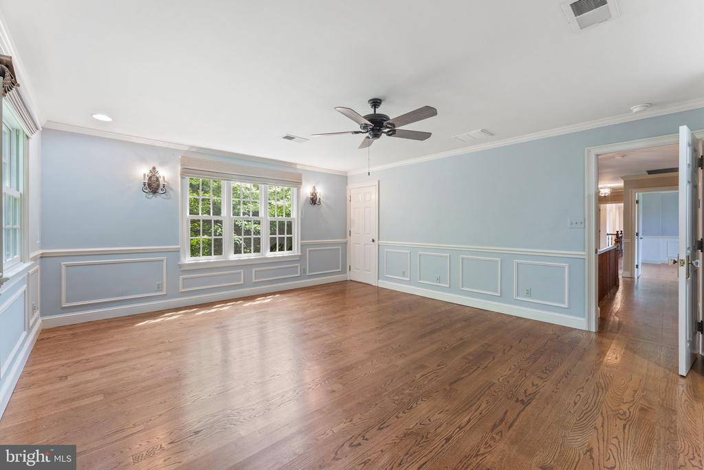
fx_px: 274
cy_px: 235
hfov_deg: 104.2
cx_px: 352
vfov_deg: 81.2
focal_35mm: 14
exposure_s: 1/3
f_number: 8
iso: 500
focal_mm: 14
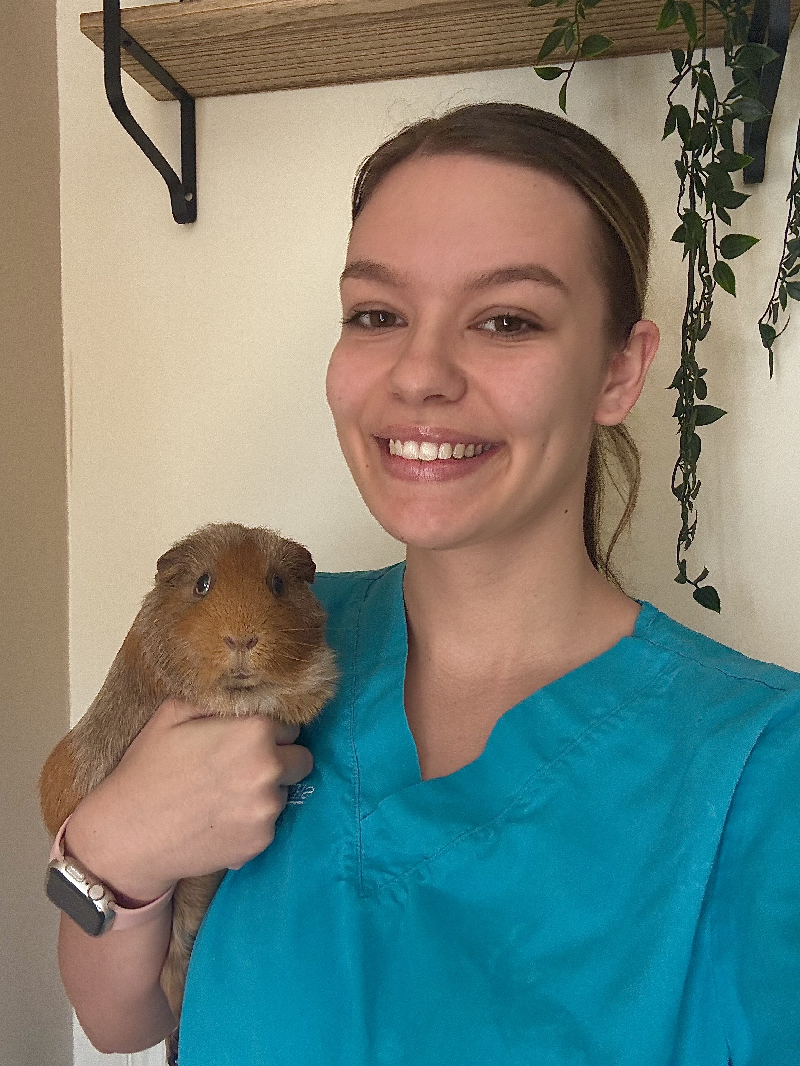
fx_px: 924
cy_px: 533
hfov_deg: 46.8
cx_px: 400
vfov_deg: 60.0
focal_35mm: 30
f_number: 1.9
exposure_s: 1/50
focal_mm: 2.69
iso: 125
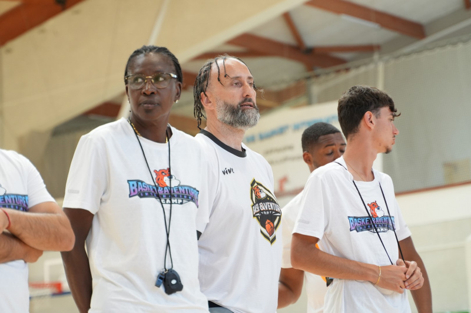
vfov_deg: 12.2
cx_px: 236
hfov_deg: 18.2
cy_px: 156
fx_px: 1471
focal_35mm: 112
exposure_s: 1/320
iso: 800
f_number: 2.8
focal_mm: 75
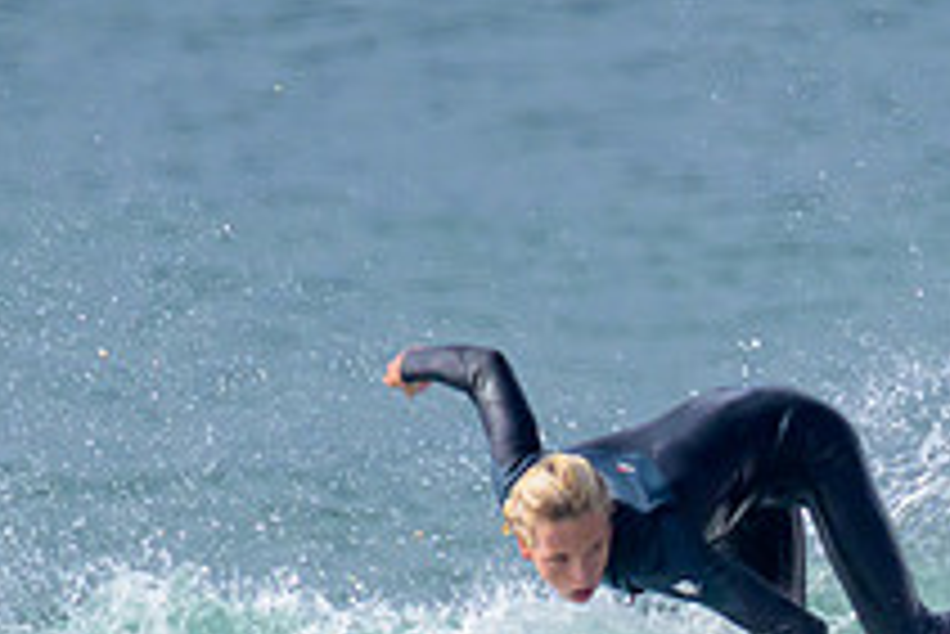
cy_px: 672
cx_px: 1020
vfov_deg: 0.5
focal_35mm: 3018
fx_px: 79694
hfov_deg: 0.7
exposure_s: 1/2000
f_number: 11
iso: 800
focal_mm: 800
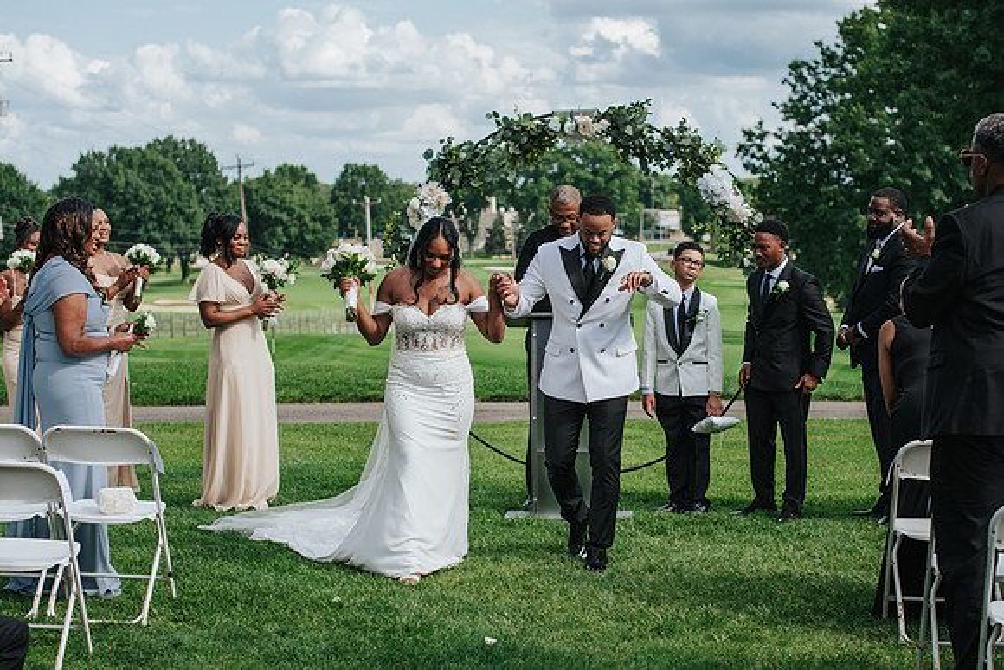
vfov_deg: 20.1
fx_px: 1891
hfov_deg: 29.7
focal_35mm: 68
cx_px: 590
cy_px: 397
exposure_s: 1/1600
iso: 160
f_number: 3.2
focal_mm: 50
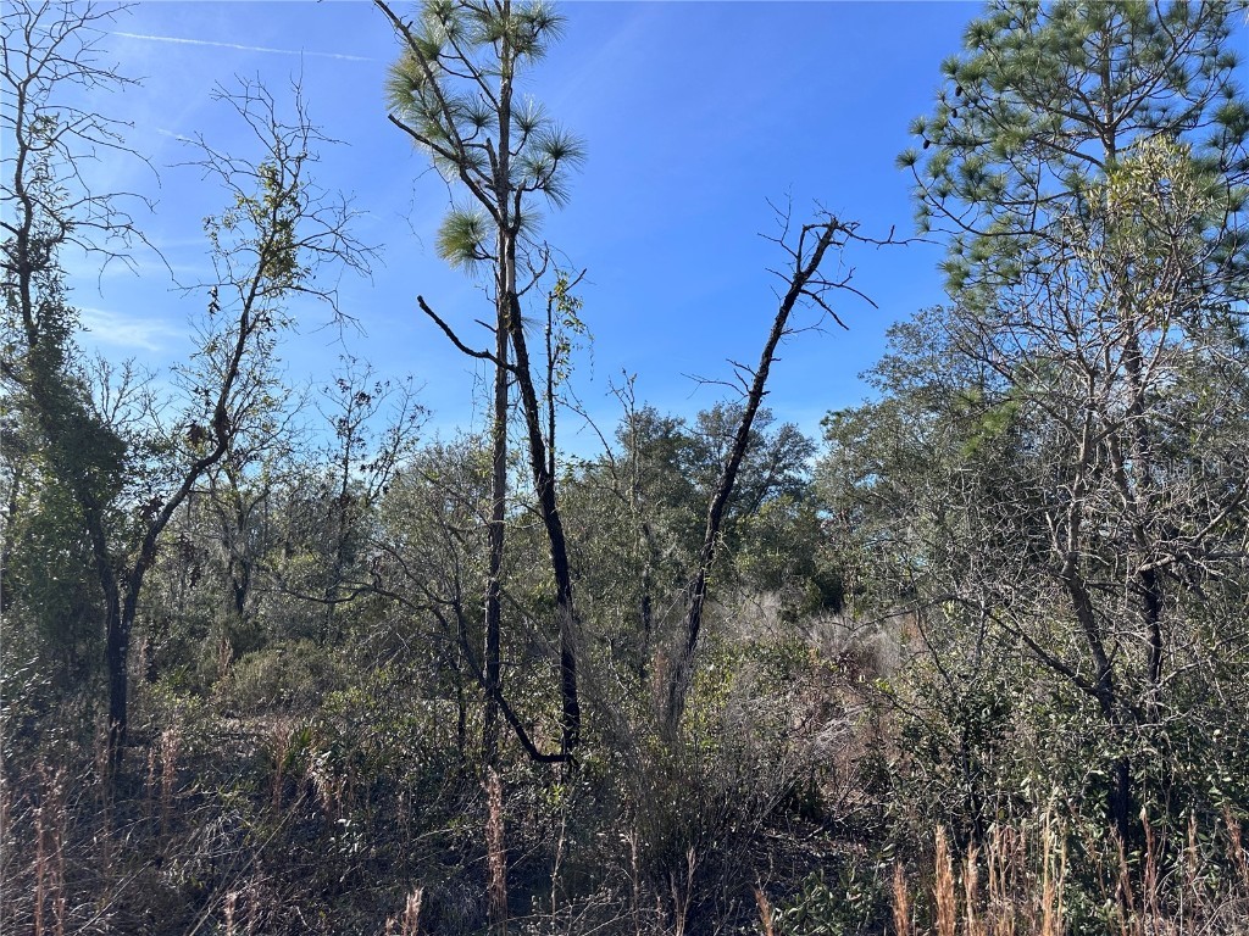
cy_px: 468
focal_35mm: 24
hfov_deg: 71.6
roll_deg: -0.5
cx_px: 624
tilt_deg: +9.5
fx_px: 866
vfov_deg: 56.8
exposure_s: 1/3861
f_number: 1.78
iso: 80
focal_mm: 6.86
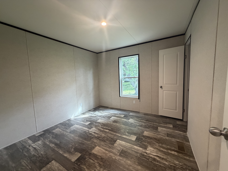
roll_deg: +2.1
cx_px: 114
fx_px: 92
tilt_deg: -5.2
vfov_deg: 85.7
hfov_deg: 102.1
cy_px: 86
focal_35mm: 14
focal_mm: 2.22
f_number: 2.2
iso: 400
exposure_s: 1/60
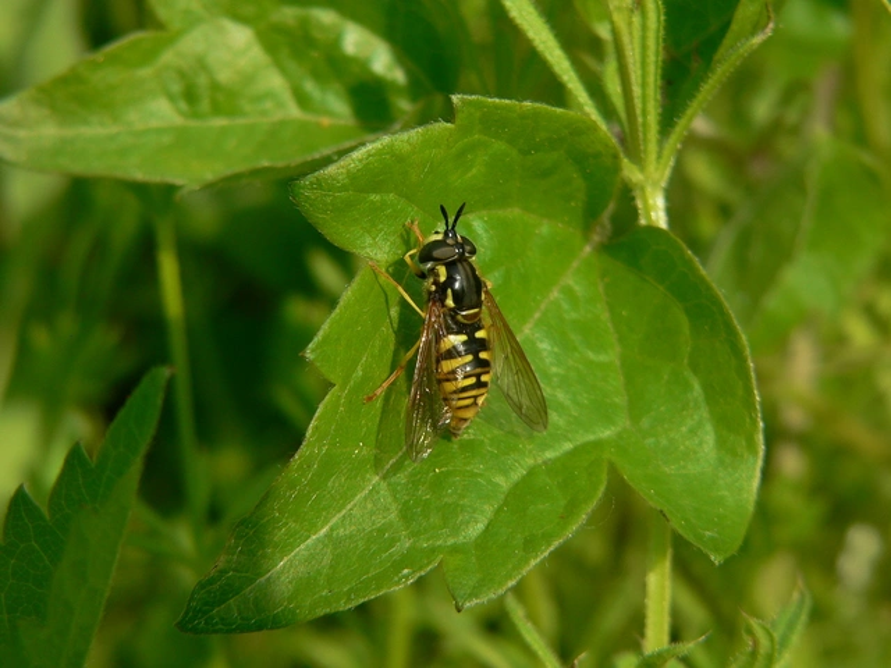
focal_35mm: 104
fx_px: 2677
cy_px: 334
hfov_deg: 18.9
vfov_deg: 14.2
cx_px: 446
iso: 80
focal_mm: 17.2
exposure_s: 1/500
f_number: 4
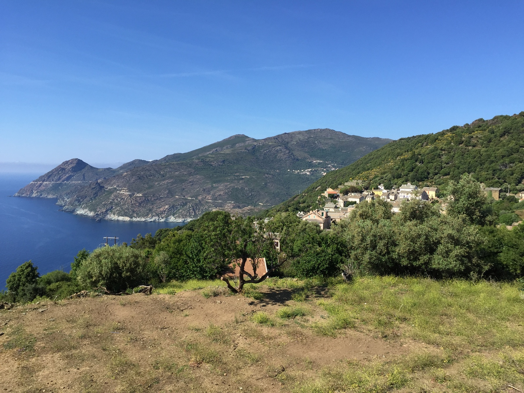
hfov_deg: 61.7
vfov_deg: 48.2
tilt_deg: -2.9
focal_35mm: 29
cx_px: 262
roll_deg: -2.0
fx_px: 439
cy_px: 196
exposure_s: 1/1721
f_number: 2.2
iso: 32
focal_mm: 4.15
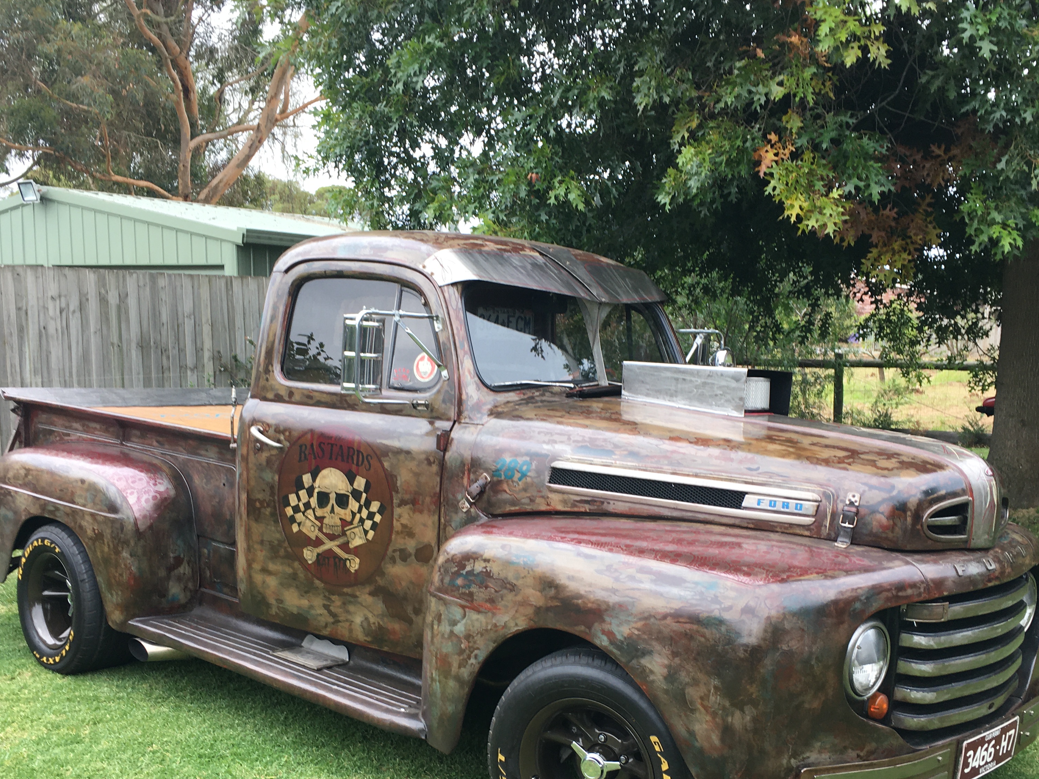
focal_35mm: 39
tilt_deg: -7.9
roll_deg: +0.1
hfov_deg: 47.9
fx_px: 1171
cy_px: 487
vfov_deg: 36.6
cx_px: 531
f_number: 2.2
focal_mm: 4.15
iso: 25
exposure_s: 1/214
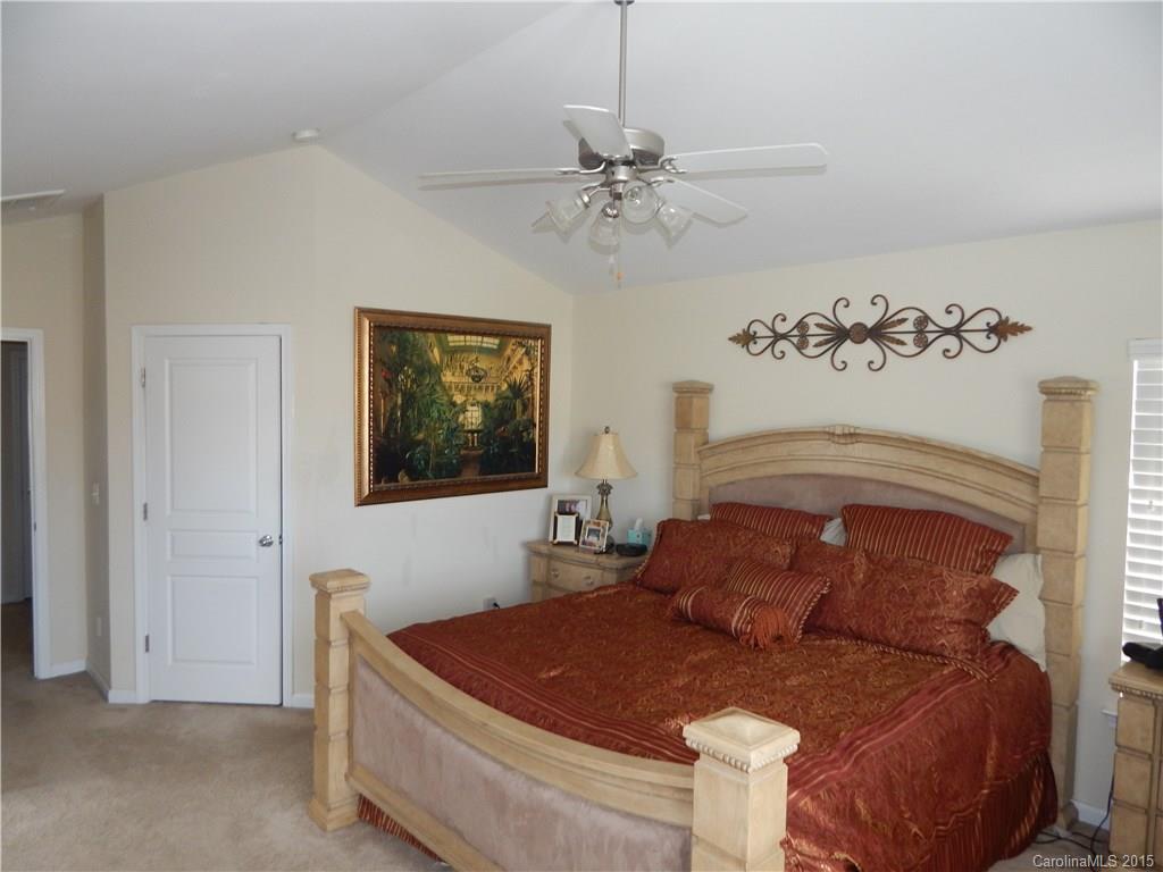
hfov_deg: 76.4
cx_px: 582
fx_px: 739
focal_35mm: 22
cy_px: 436
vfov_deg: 61.1
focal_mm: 4
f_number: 3
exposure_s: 1/30
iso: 200
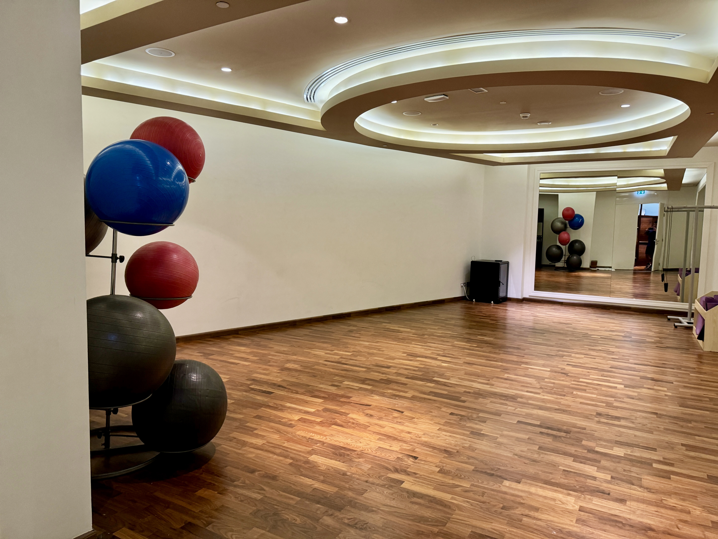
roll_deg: -1.6
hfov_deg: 71.6
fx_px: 498
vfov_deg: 56.8
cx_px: 359
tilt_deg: -5.1
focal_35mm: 24
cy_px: 270
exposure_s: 1/57
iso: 320
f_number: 1.78
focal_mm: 6.86
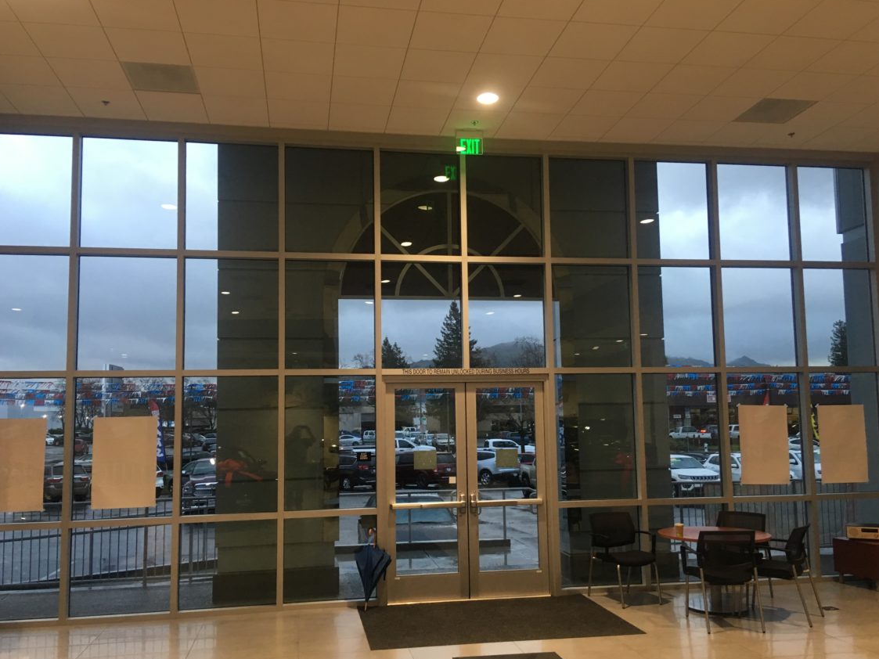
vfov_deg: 45.4
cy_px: 347
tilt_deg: +3.4
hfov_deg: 58.4
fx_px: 787
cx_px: 445
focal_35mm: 31
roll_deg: +1.6
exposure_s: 1/30
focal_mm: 4.15
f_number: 2.2
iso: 40
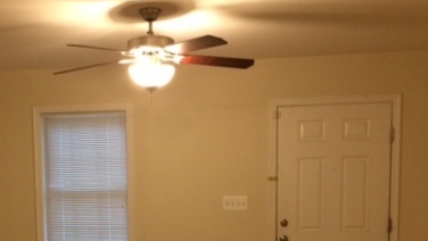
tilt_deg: -3.4
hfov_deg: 36.7
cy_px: 255
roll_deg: +0.6
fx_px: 636
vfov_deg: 20.6
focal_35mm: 56
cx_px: 131
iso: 200
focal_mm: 4.15
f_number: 2.2
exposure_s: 1/30
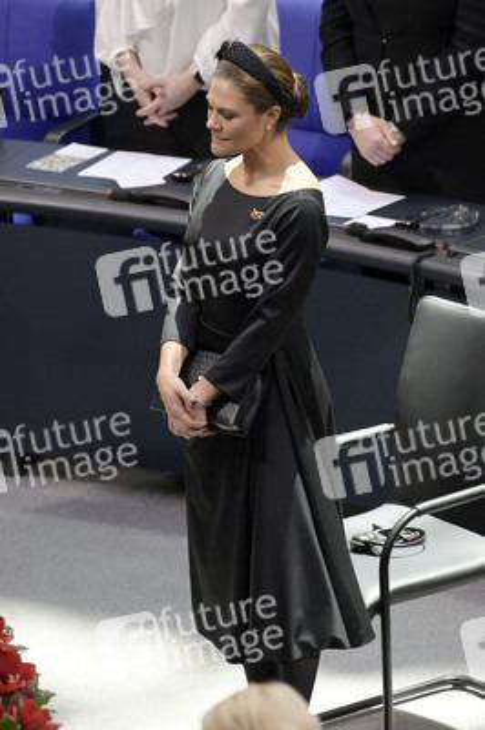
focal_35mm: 440
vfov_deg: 4.7
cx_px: 242
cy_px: 365
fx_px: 8906
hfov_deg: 3.1
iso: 8000
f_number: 5.6
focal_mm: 440
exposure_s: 1/500
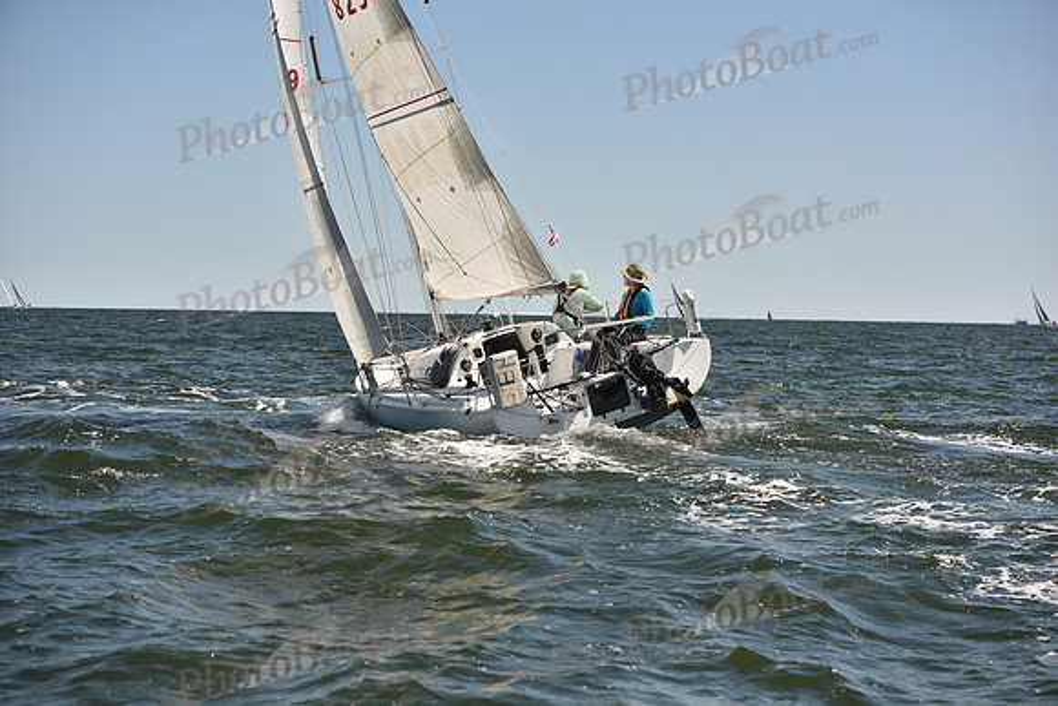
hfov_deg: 28.8
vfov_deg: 19.5
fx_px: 2058
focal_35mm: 70
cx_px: 529
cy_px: 353
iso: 250
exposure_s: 1/1250
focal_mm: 70
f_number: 4.5
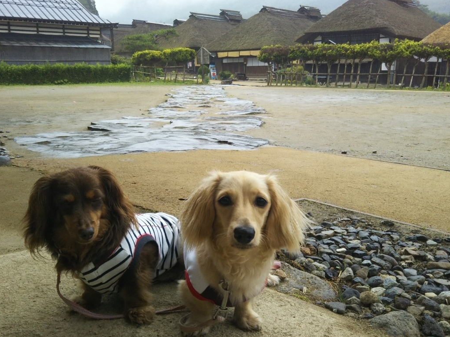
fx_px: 455
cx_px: 225
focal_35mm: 35
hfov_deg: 52.6
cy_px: 172
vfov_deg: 40.7
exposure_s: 1/120
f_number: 2.2
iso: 50
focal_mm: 4
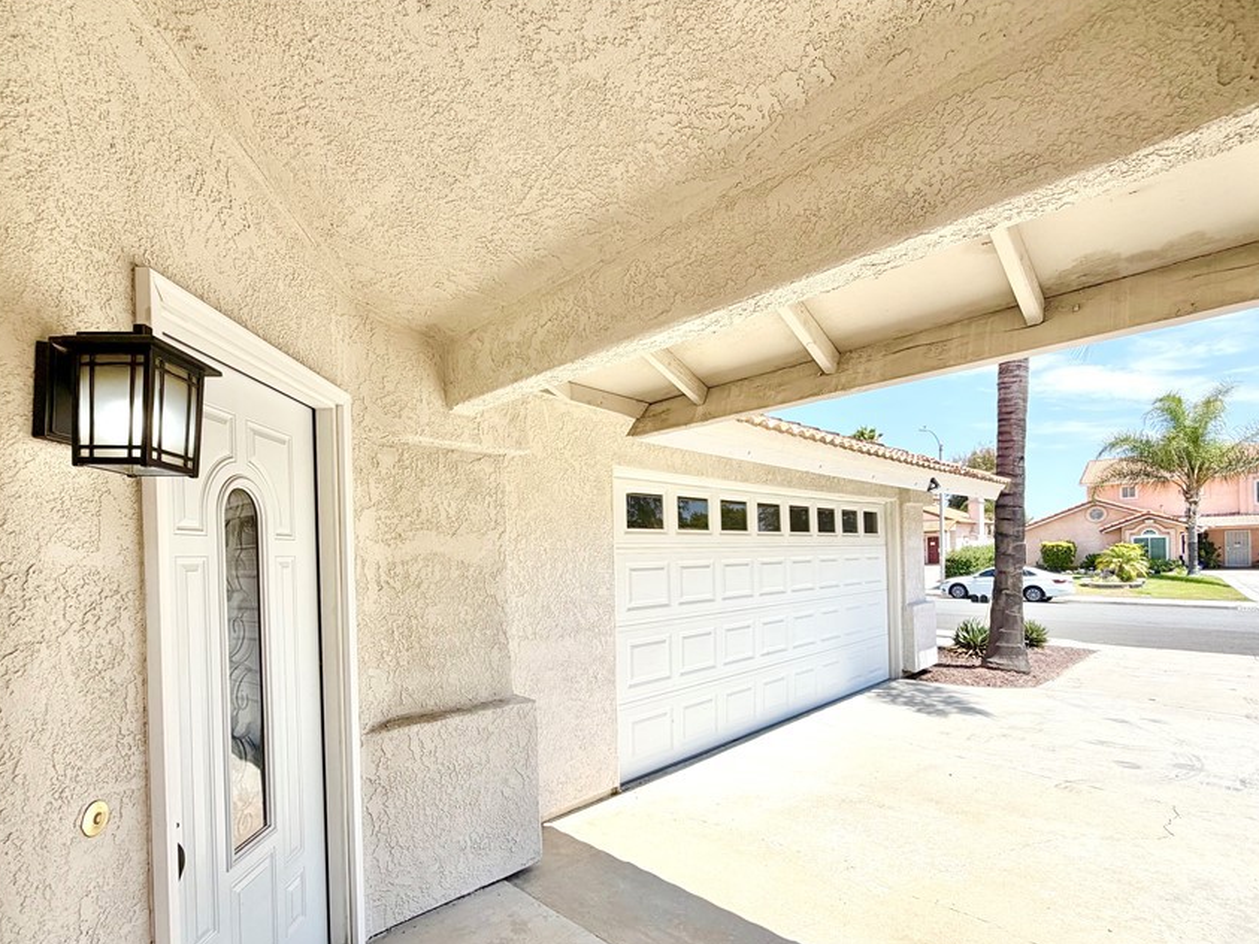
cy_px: 556
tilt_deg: -0.2
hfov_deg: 90.8
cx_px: 578
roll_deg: +1.6
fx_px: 618
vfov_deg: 74.1
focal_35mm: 17
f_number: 2.2
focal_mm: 2.22
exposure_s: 1/770
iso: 25
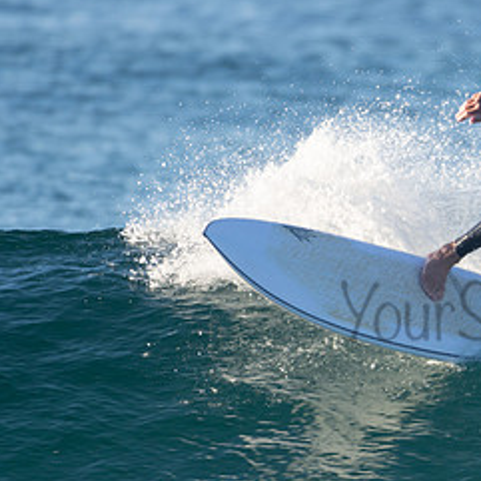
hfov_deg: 1.1
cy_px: 294
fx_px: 24147
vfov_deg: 1.1
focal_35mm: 1536
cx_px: 547
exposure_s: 1/500
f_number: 5.6
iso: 220
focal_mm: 500
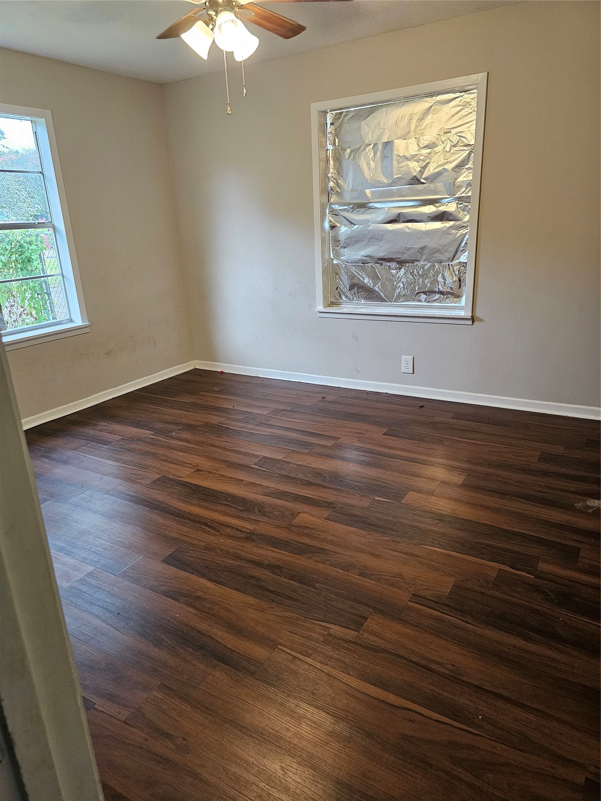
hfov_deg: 58.9
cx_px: 300
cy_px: 400
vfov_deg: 73.9
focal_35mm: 23
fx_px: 532
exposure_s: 1/120
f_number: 1.7
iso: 500
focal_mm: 6.3
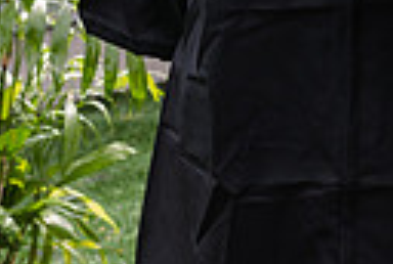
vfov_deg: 5.2
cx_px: 279
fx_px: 2867
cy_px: -238
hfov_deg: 7.8
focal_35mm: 262
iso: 100
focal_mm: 58
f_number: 5.6
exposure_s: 1/250
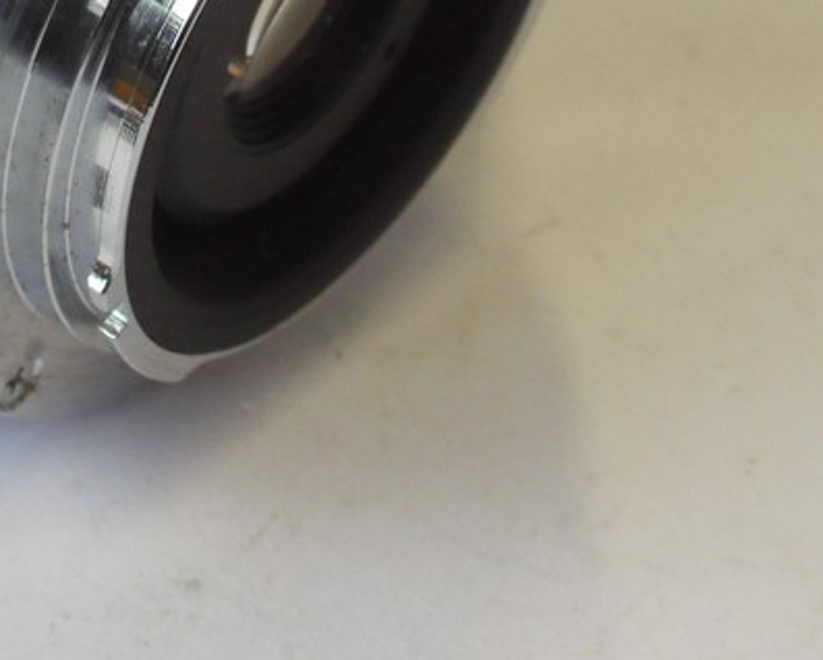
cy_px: -245
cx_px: 70
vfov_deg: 8.6
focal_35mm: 177
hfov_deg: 10.8
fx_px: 4313
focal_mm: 30
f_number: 9
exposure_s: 1/80
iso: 800
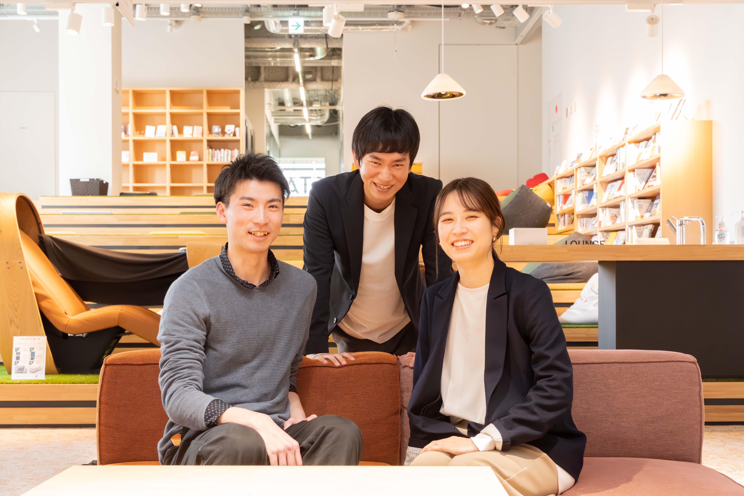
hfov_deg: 40.3
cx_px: 372
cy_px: 248
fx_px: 1013
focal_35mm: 49
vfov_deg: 27.5
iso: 10000
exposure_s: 1/160
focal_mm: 49
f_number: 8
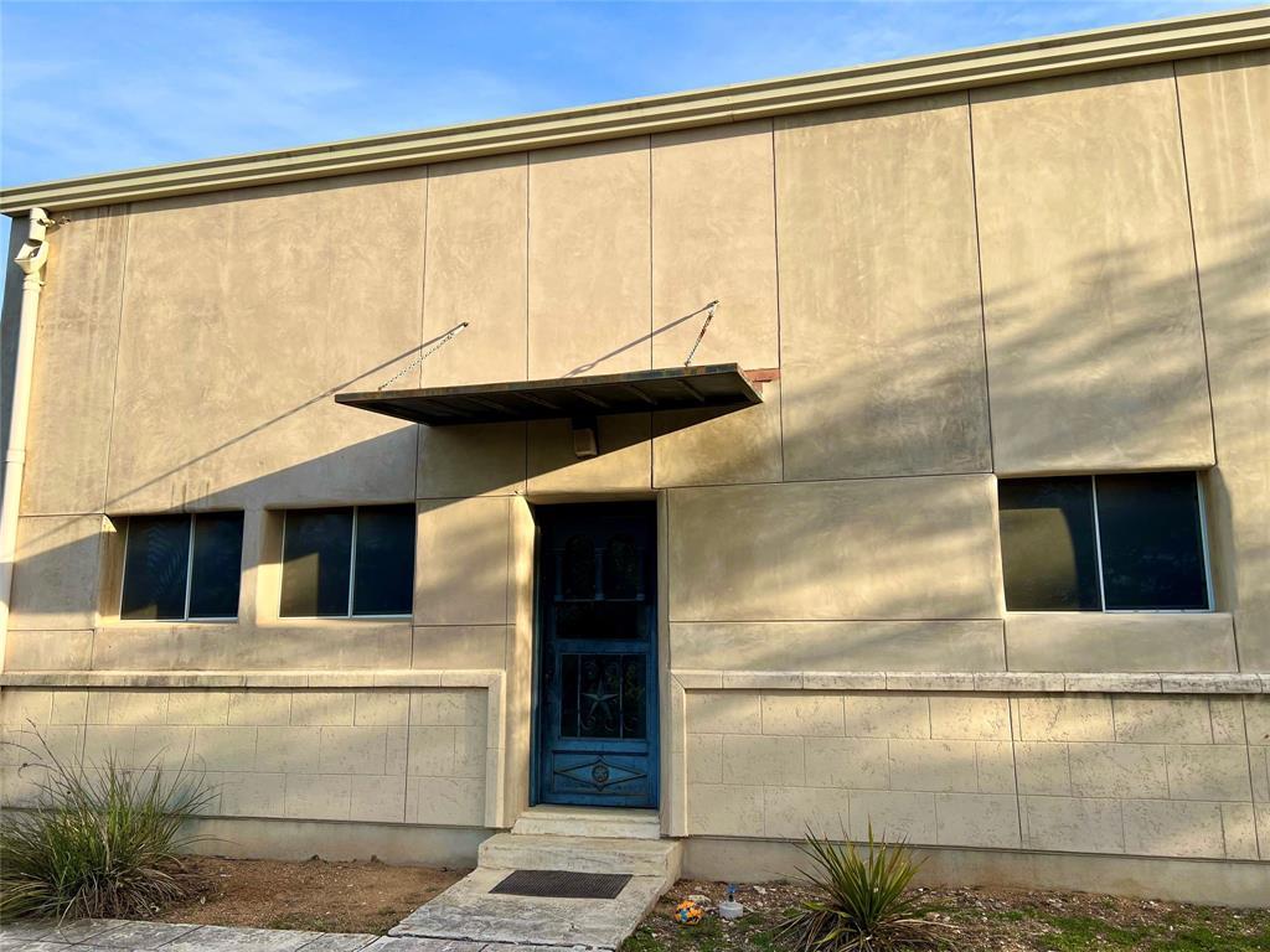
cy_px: 476
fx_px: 954
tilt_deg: +9.6
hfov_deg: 67.3
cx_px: 635
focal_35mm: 26
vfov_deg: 53.1
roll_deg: +0.0
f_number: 1.5
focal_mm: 5.7
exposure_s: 1/1972
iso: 50
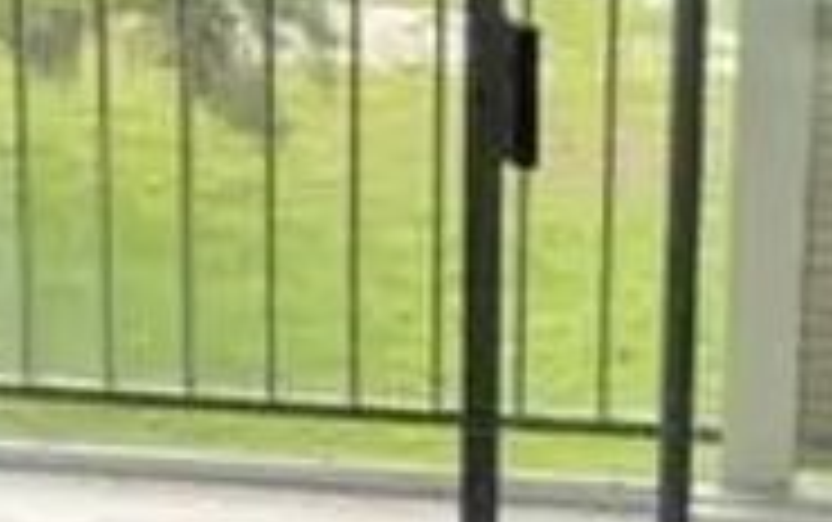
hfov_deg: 16.3
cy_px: 317
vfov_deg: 10.3
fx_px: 2882
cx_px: 625
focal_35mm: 127
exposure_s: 1/247
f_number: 1.6
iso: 32
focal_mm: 5.1
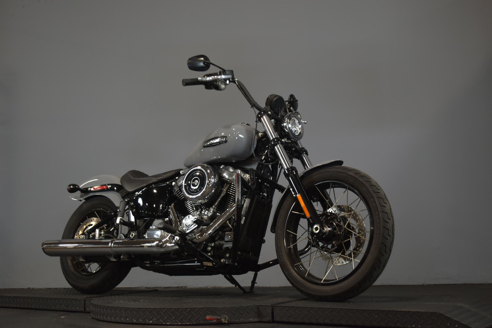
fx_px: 656
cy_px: 164
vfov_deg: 28.1
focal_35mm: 48
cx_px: 246
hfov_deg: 41.1
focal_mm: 32
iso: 640
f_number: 4.8
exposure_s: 1/30
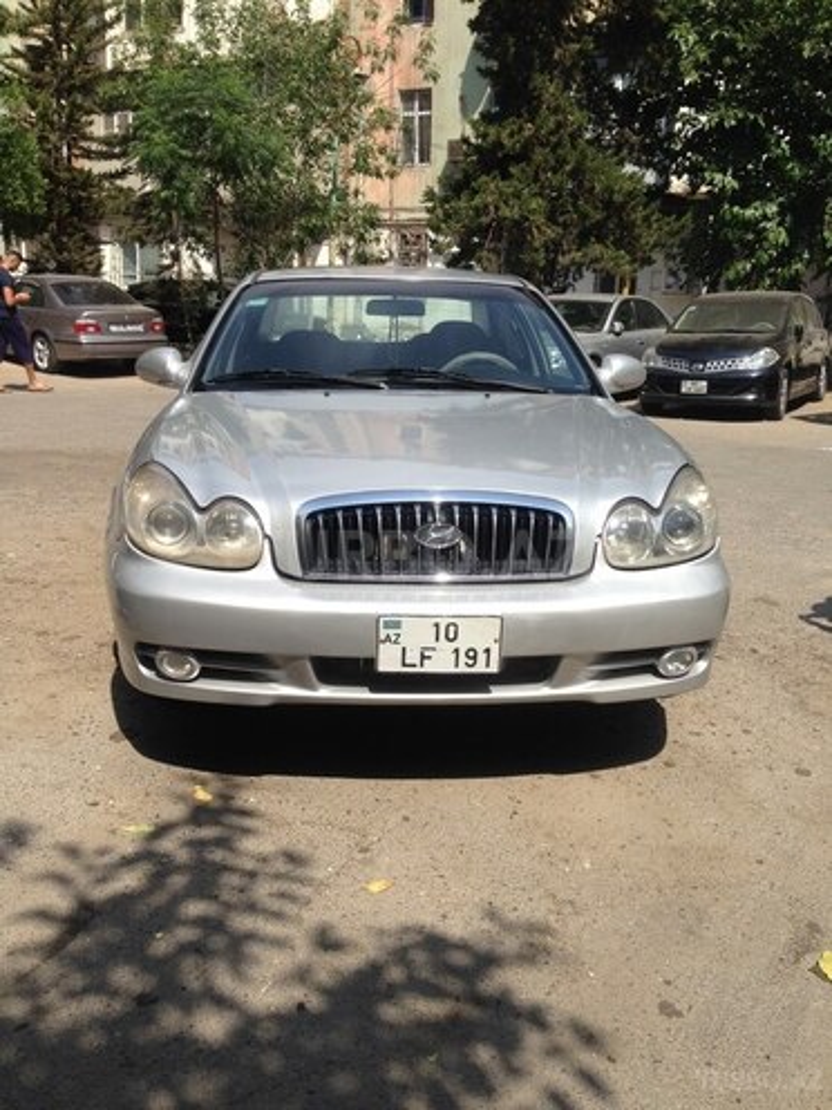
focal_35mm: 33
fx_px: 1058
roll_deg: -0.5
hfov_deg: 42.9
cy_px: 555
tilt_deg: -12.1
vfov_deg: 55.4
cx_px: 416
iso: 50
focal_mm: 4.12
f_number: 2.4
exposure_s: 1/1695
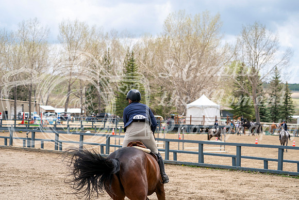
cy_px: 100
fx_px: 831
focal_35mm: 100
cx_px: 150
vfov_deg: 13.7
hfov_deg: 20.4
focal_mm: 100
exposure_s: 1/320
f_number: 5.6
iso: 100
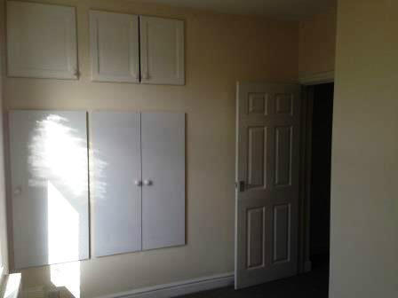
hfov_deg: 55.4
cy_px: 149
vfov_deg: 42.9
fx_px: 379
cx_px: 199
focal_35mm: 33
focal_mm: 4.12
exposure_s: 1/359
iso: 50
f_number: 2.4
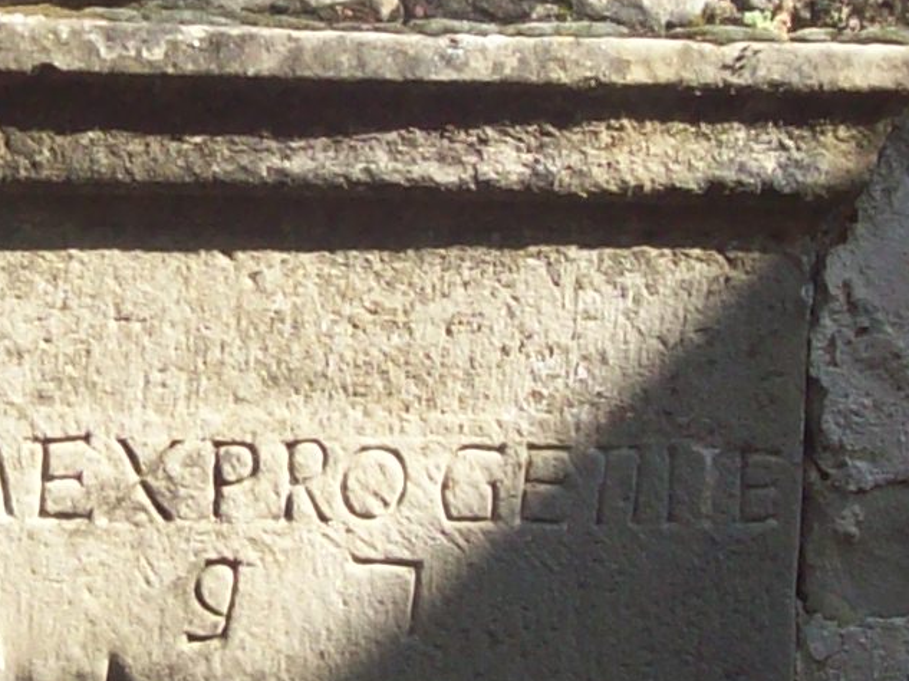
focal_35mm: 162
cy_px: 207
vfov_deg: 9.1
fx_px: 4252
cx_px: 175
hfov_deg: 12.2
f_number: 2.7
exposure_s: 1/454
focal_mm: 6
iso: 80
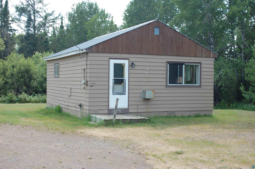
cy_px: 84
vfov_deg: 25.7
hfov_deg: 37.9
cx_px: 128
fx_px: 372
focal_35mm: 52
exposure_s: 1/200
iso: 200
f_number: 7.1
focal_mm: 35
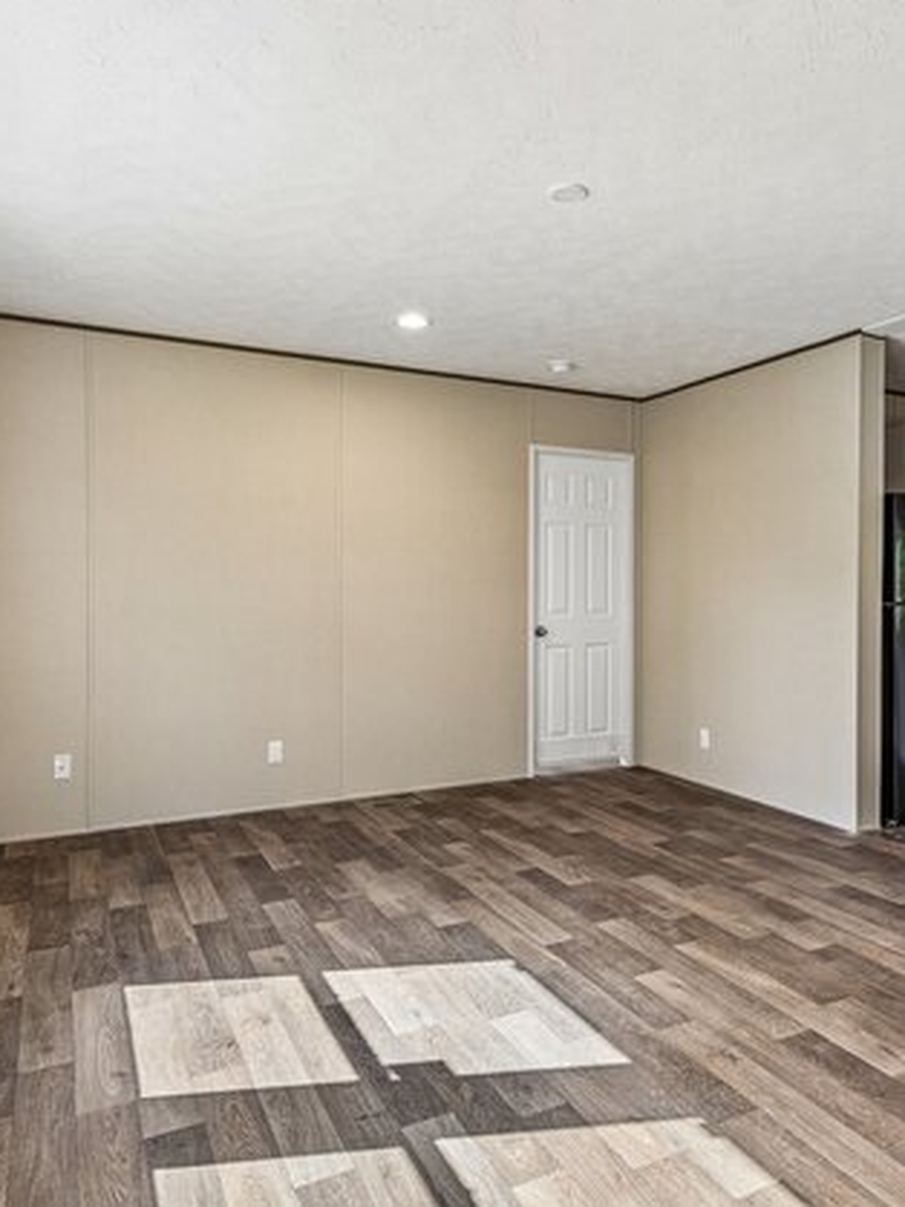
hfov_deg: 54.5
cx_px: 539
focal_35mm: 25
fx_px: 872
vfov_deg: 69.4
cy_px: 595
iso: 720
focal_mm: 17
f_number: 8
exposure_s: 1/15
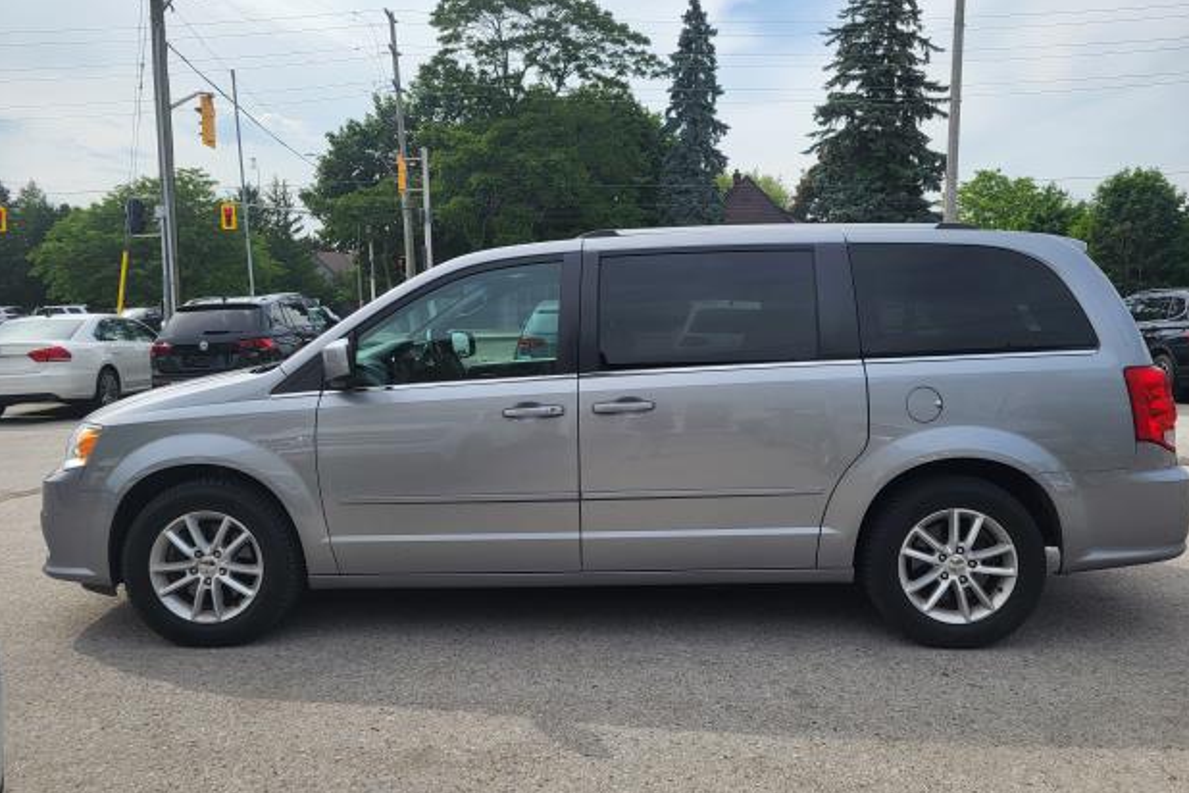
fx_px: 925
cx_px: 610
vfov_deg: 46.4
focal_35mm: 28
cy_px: 362
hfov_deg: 65.5
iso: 40
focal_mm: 5.4
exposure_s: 1/2715
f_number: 1.8
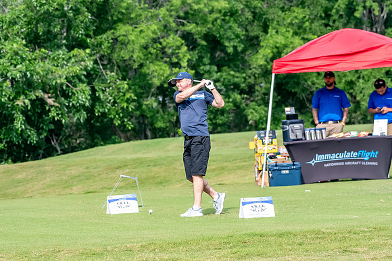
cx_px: 196
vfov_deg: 4.6
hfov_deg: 6.9
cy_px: 130
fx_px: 3267
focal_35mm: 300
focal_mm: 200
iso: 1600
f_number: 5.6
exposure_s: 1/2000
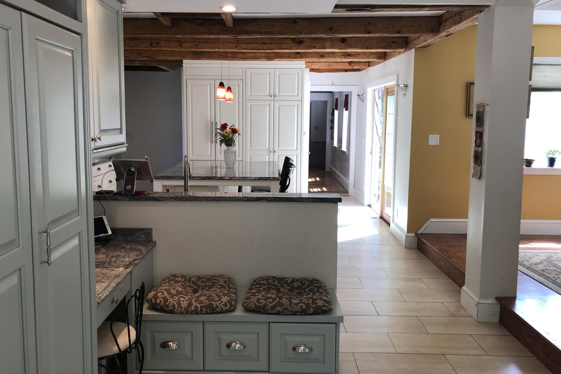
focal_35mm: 30
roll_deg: -2.1
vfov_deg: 43.5
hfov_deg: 61.9
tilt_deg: -5.5
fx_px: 467
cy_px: 168
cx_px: 275
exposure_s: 1/40
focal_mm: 3.99
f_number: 1.8
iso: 25
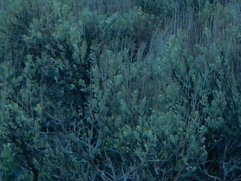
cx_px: 219
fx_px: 4150
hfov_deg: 3.3
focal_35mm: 596
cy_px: -239
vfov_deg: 2.5
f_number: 5.6
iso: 125
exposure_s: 1/40
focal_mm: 20.9
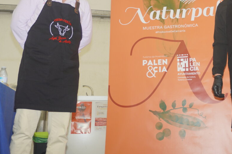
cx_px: 167
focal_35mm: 49
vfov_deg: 27.3
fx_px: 316
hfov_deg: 39.5
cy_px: 48
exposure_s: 1/160
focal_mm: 20
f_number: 4
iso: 100
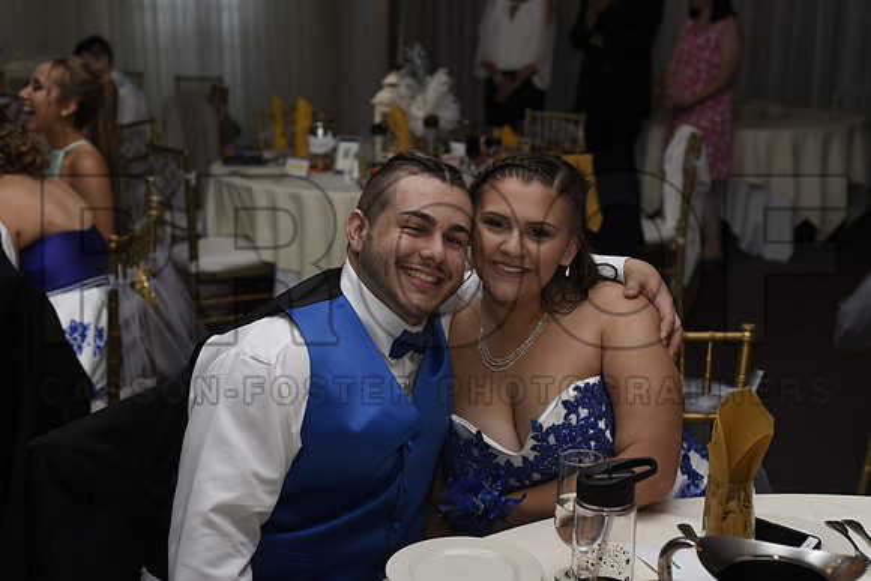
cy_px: 290
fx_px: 1210
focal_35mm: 50
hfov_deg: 39.6
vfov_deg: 27.0
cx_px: 436
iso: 640
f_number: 4.5
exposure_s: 1/320
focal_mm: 50
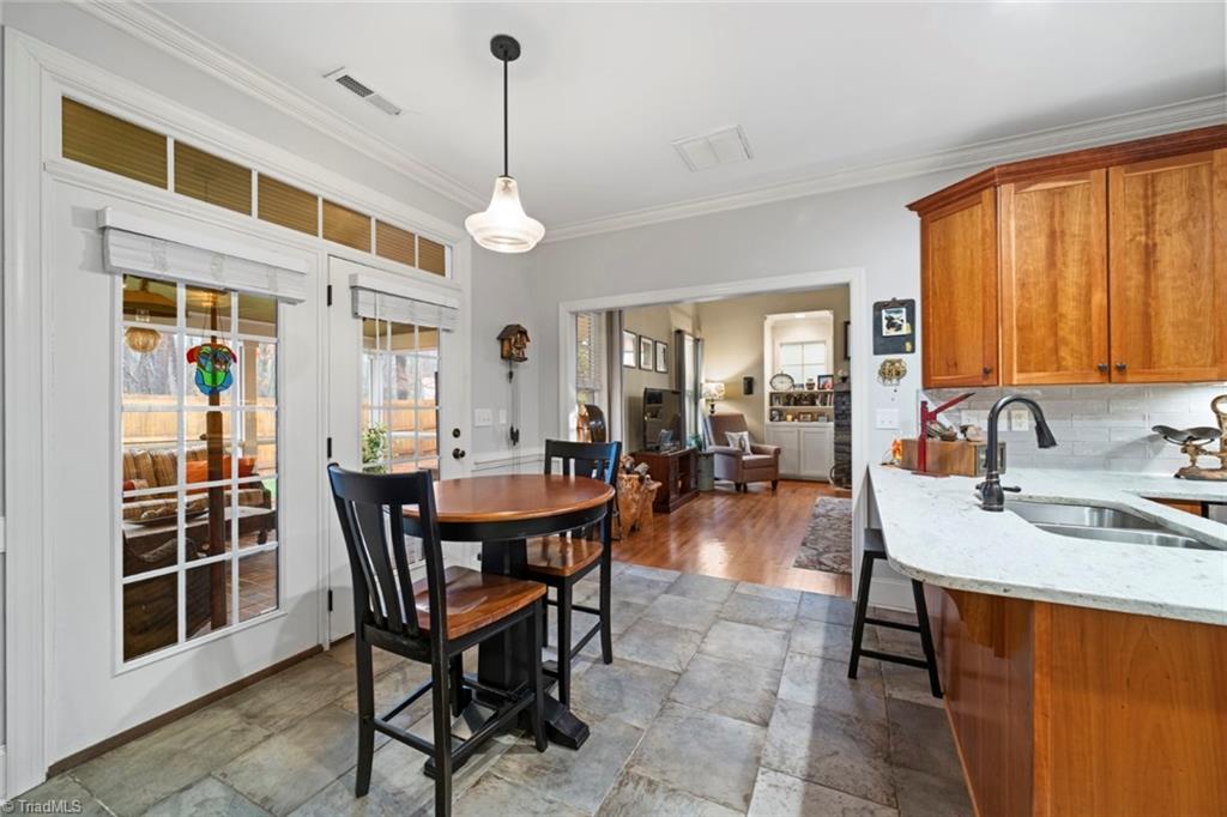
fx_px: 477
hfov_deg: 104.3
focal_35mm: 14
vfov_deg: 81.2
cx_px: 614
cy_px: 408
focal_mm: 14
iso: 320
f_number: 7.1
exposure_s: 1/1.25
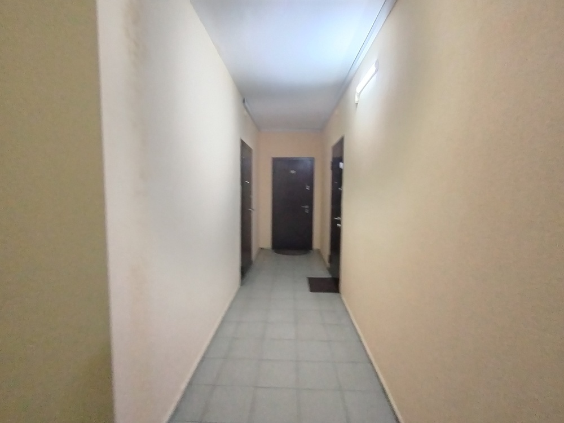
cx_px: 282
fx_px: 261
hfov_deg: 94.5
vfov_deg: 78.1
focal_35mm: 16
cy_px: 212
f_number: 2.2
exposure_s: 1/16.7
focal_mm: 1.42
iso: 800
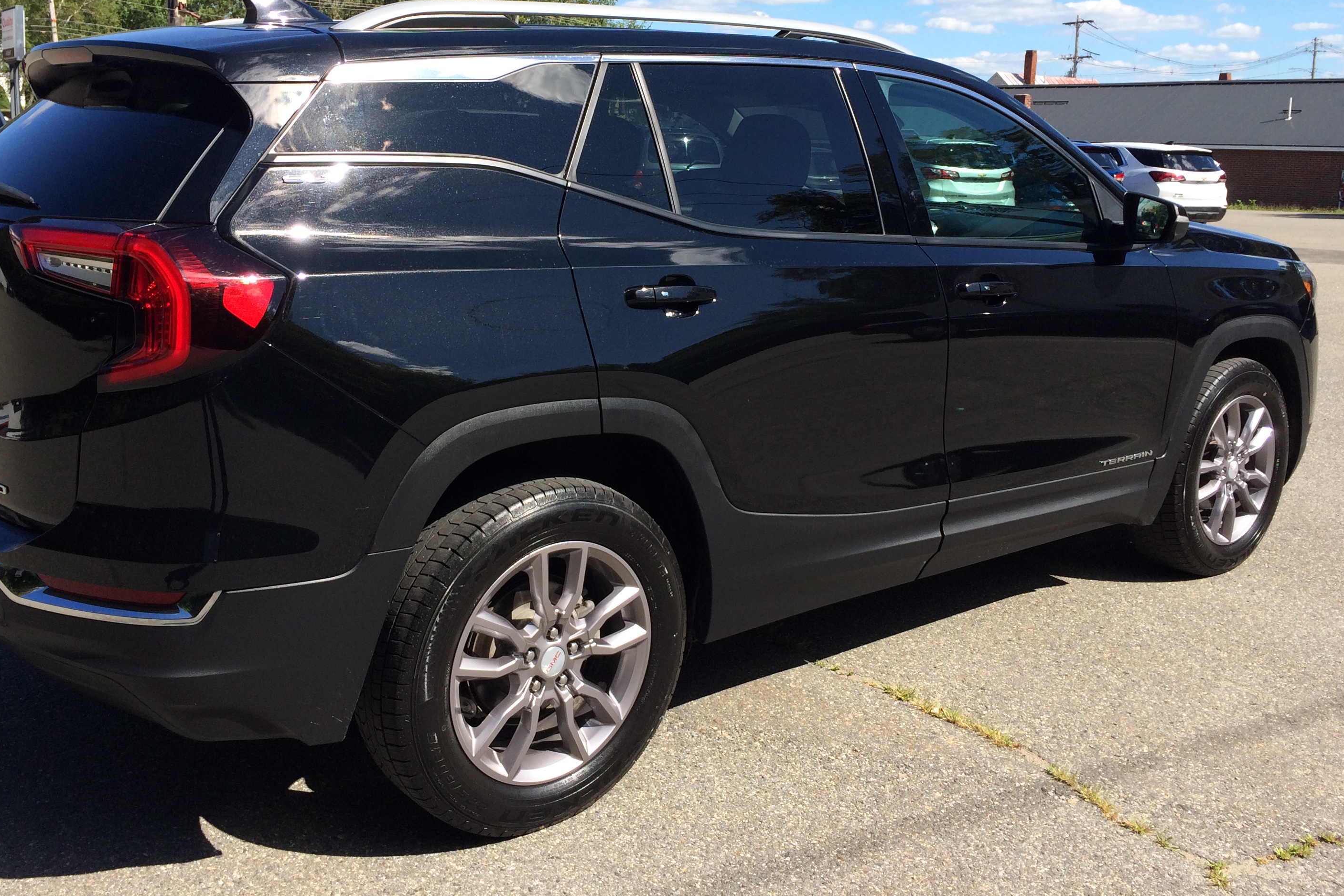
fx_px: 1306
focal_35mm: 35
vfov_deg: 37.6
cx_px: 622
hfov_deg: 54.4
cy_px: 327
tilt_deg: -9.5
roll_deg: -1.4
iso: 32
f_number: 2.2
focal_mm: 4.15
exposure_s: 1/1368
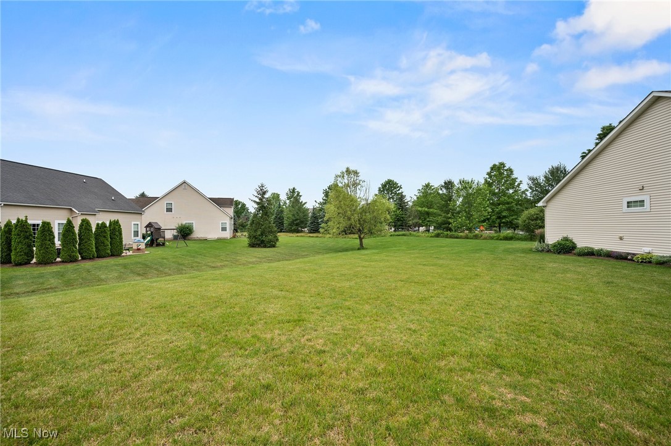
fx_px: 261
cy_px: 223
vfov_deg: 81.1
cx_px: 336
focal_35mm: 14
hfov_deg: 104.3
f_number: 8
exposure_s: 1/500
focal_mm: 14
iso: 400
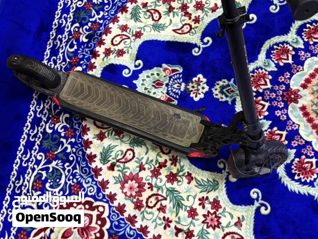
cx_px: 159
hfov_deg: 67.3
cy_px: 120
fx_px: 239
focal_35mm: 26
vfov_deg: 53.1
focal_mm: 5.96
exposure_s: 1/50
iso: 200
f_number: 1.6
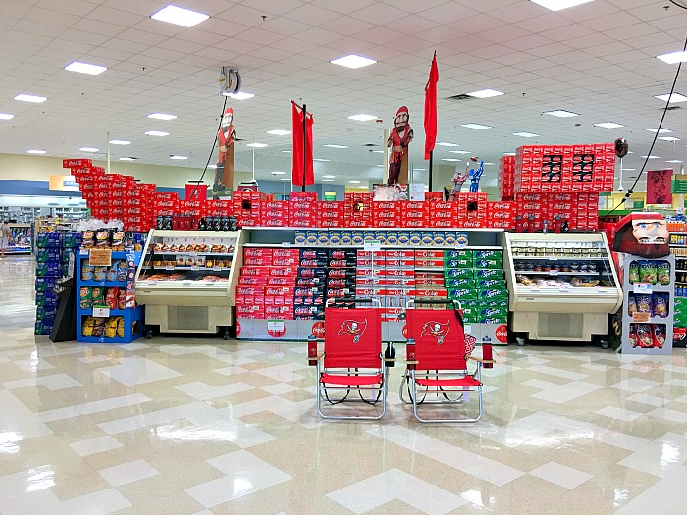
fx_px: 576
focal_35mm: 29
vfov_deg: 48.2
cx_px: 344
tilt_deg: -1.0
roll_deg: -1.1
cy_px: 258
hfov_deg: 61.7
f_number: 2.2
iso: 32
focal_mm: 4.15
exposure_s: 1/30
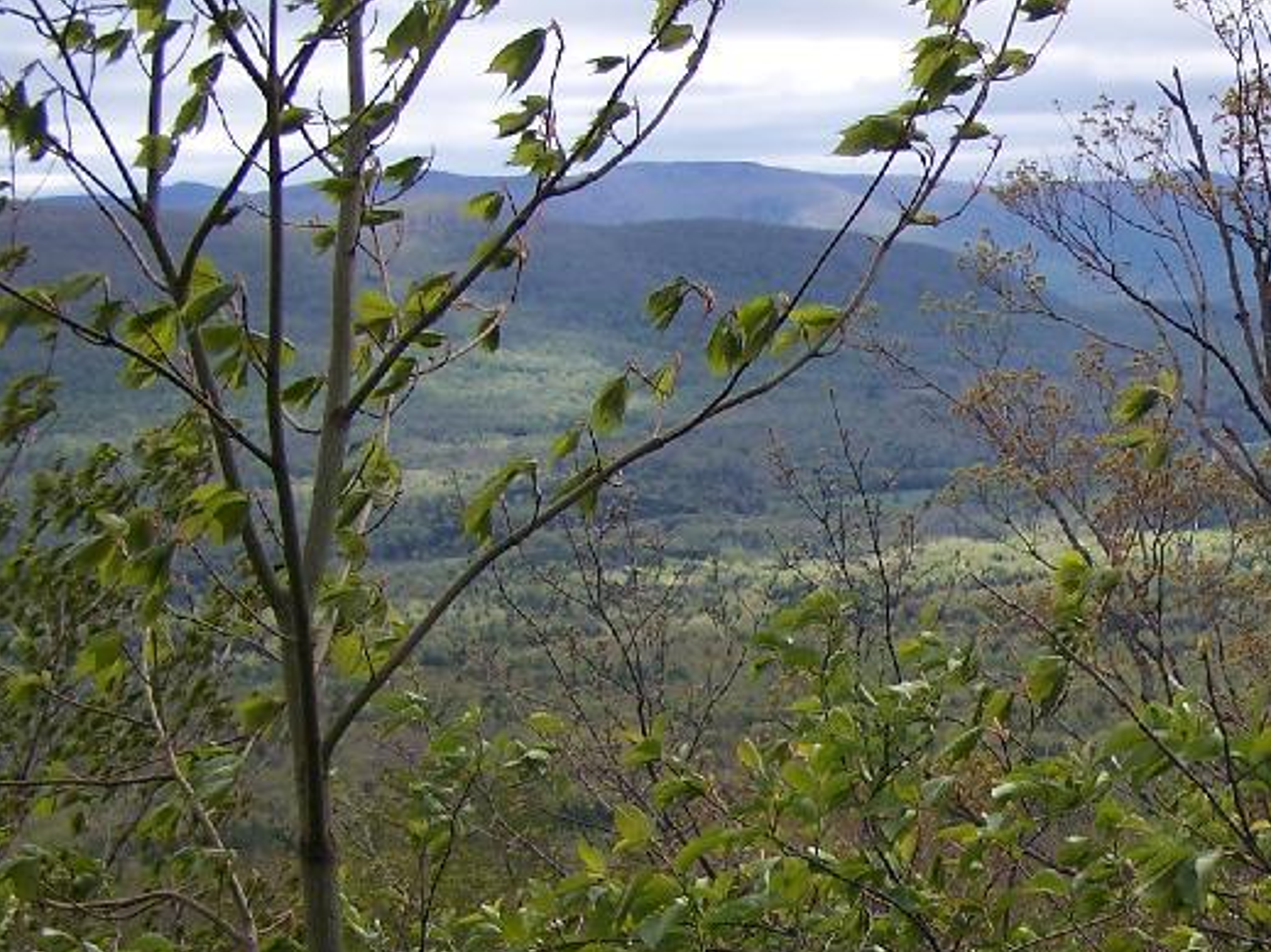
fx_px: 2753
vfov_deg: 19.6
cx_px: 1212
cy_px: 624
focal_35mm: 75
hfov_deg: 25.0
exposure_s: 1/800
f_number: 2.8
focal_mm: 6.3
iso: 80
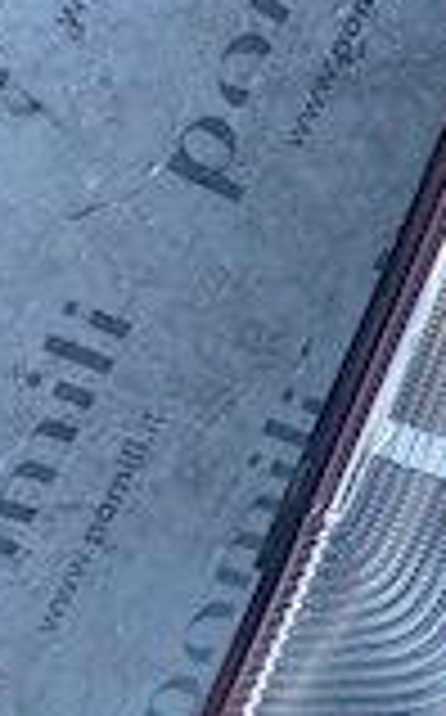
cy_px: 410
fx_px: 2165
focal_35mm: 111
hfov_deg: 11.2
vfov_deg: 18.8
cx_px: 730
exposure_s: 1/858
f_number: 1.8
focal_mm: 4.25
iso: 32
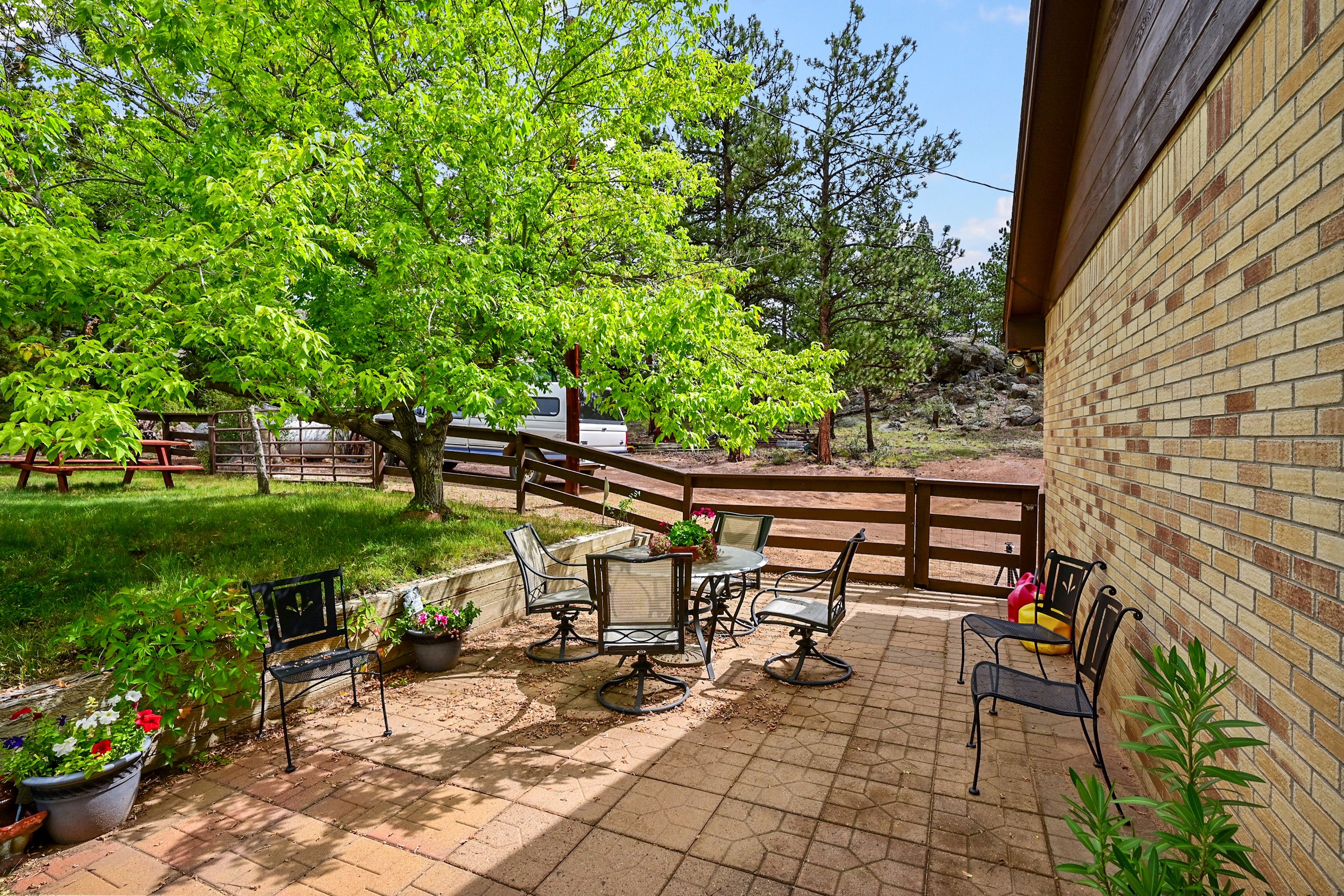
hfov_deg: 96.7
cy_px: 448
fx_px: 597
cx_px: 672
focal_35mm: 16
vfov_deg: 73.7
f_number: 8
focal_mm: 16
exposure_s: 1/160
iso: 400
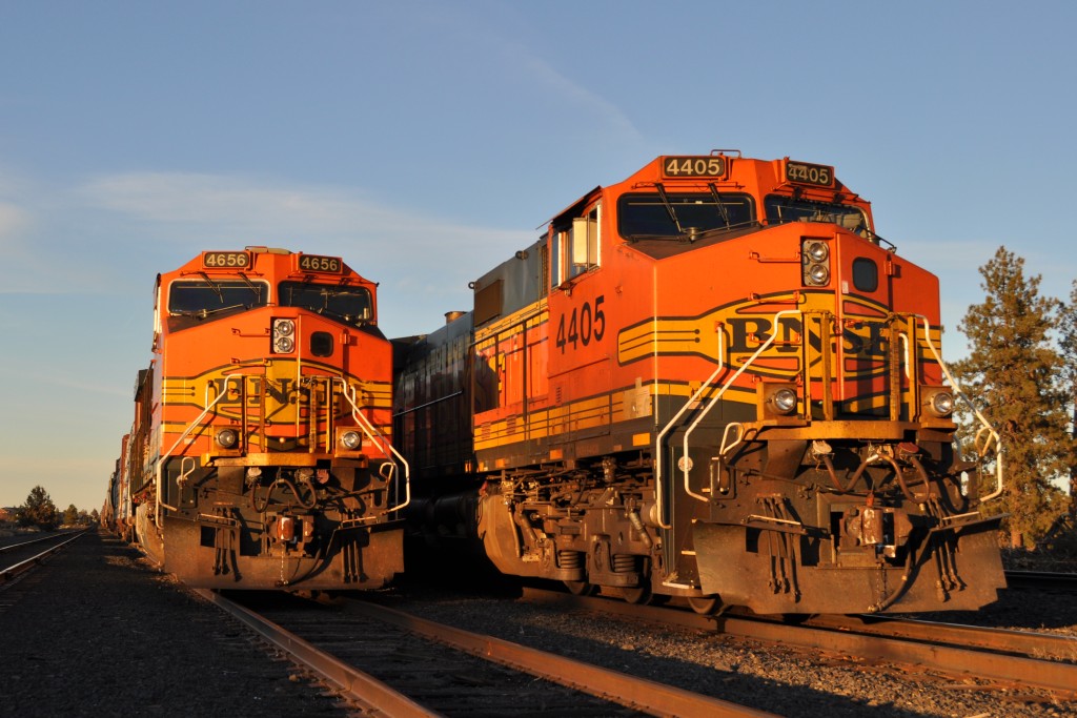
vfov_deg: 31.9
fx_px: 1257
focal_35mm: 42
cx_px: 538
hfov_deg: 46.4
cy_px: 359
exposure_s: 1/250
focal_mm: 28
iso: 200
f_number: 8
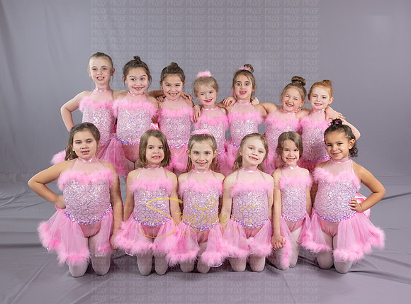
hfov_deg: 54.6
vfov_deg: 41.8
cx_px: 216
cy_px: 135
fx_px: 398
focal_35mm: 34
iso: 2500
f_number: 6.3
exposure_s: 1/100
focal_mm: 24
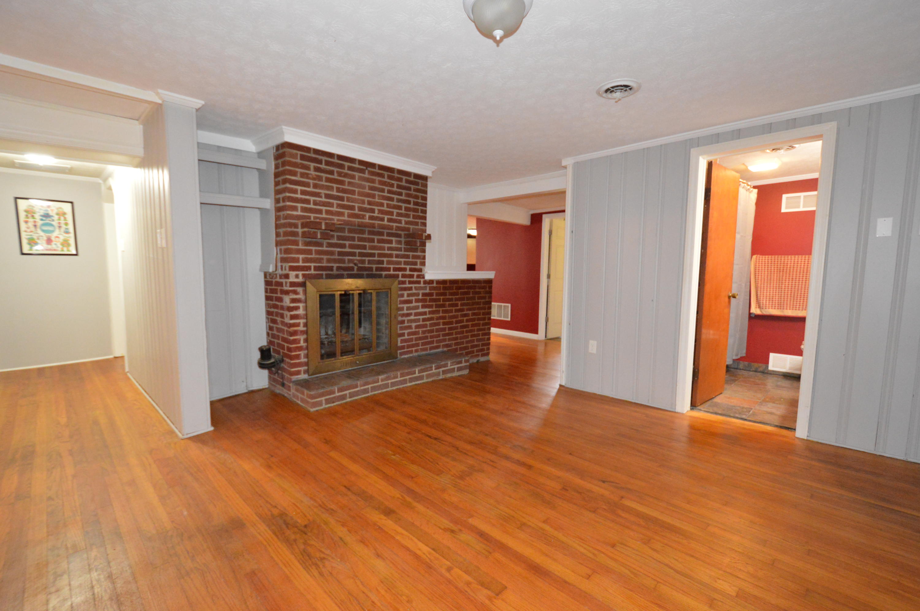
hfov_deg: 100.4
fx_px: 383
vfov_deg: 77.2
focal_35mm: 15
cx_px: 460
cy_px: 306
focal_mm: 10
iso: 3200
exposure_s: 1/60
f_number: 3.5
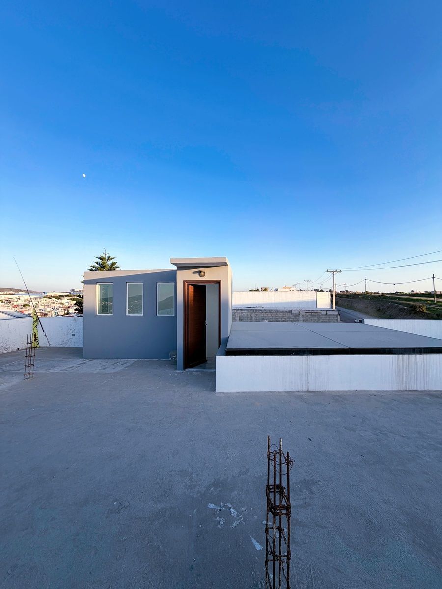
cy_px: 294
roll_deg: +0.2
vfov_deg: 102.1
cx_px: 221
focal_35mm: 14
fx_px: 238
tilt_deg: +2.5
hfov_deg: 85.7
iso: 50
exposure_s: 1/30
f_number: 2.2
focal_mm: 2.22
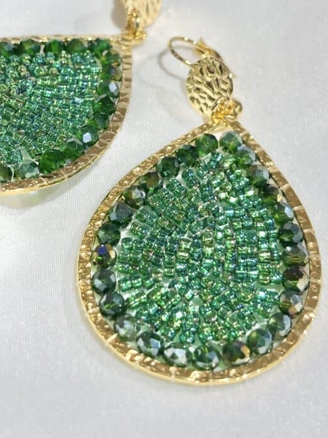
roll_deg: +5.1
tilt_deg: -37.9
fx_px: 973
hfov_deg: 19.1
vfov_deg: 25.1
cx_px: 125
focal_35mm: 77
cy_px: 122
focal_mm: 5.96
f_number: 1.6
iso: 32
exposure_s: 1/182
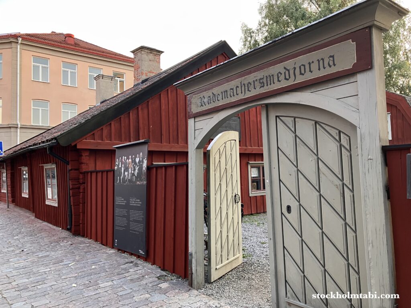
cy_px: 154
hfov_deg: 63.4
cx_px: 206
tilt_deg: +4.3
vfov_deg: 49.7
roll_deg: +1.0
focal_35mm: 28
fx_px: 332
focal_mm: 3.99
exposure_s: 1/78
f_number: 1.8
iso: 80
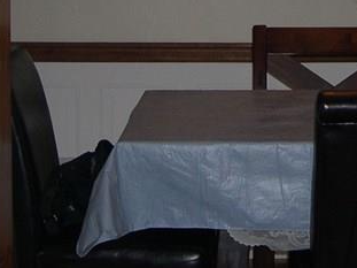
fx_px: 1289
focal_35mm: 125
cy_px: -77
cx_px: 301
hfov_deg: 15.6
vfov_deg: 11.5
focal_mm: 8
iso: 100
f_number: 2.8
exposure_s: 1/60
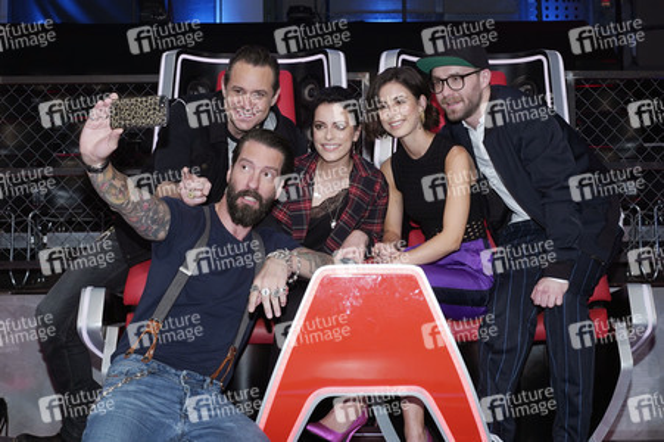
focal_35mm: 47
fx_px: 866
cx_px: 332
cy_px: 221
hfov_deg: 41.9
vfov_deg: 28.6
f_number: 8
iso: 640
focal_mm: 47
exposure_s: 1/60
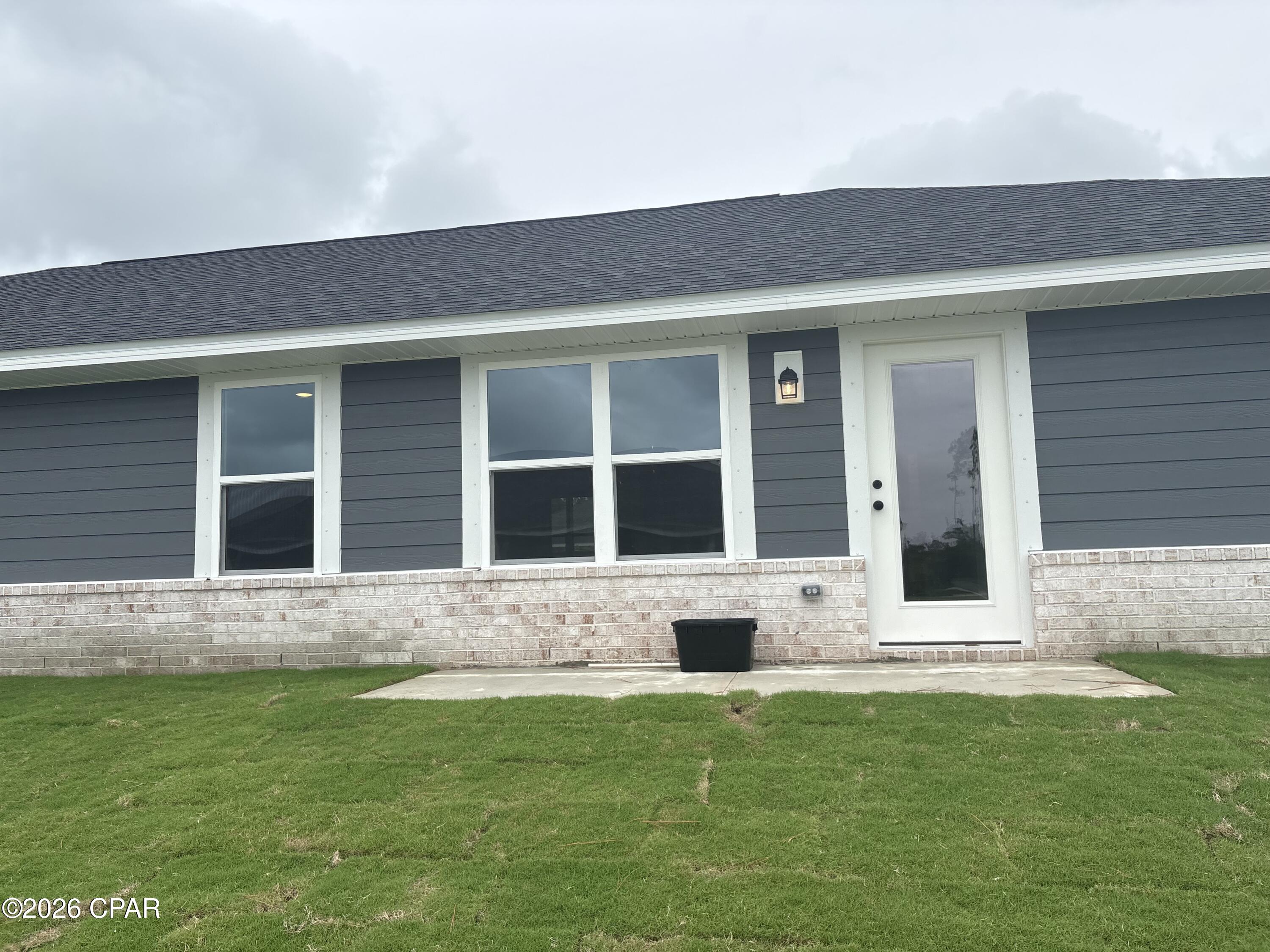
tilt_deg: +8.0
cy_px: 476
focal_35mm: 26
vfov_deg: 53.1
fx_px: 954
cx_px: 635
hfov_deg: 67.3
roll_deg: +2.4
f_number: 1.6
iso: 50
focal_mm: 5.96
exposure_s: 1/2985
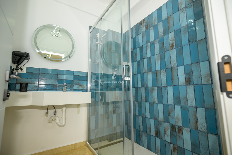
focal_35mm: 17
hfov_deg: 93.3
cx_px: 116
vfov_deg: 70.5
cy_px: 78
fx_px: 110
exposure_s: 1/200
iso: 640
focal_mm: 17
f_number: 4
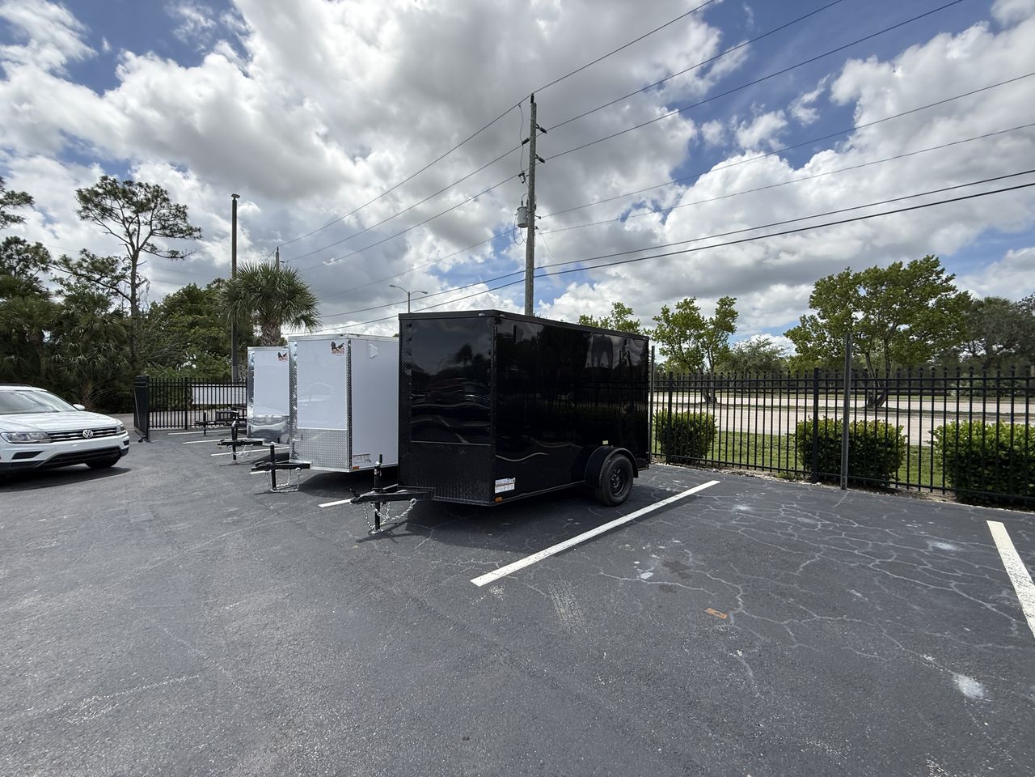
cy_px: 388
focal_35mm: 14
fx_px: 419
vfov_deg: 85.7
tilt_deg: -1.6
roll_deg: +2.6
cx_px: 518
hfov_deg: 102.1
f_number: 2.2
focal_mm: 2.22
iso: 50
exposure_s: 1/2024
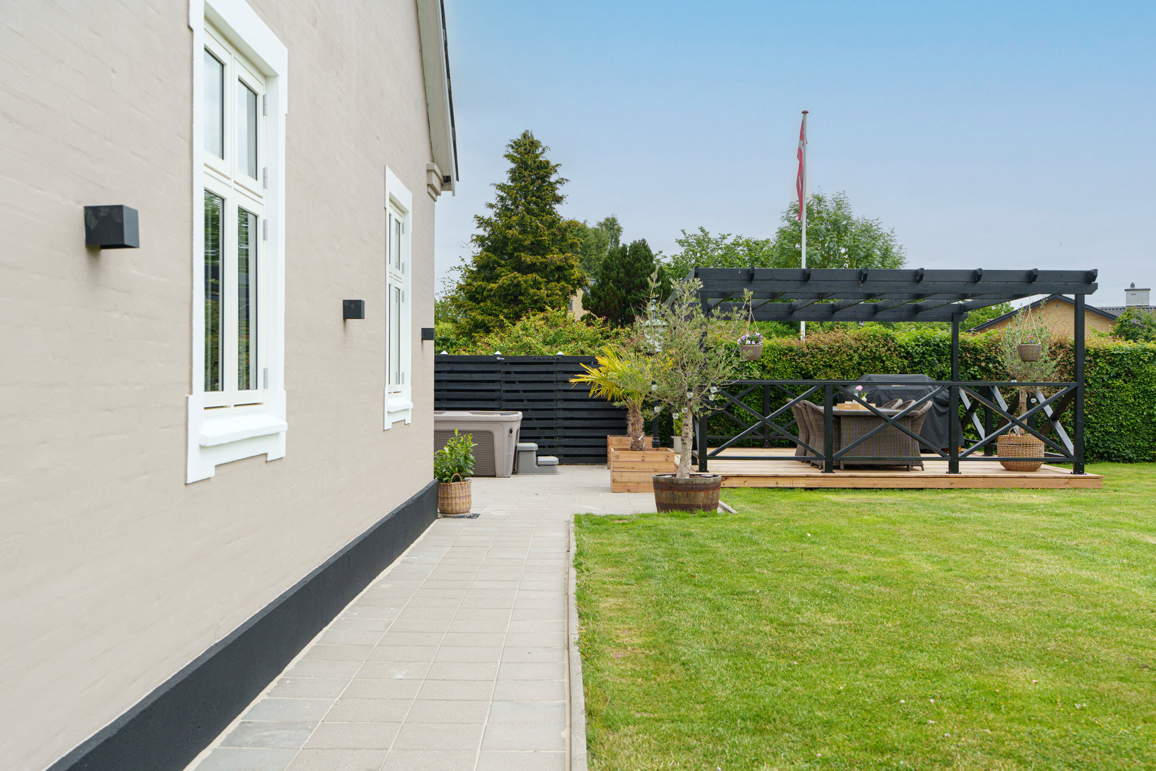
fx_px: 1124
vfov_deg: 37.8
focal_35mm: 35
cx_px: 578
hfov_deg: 54.4
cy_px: 386
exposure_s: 1/1000
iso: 400
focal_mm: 35
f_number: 5.6
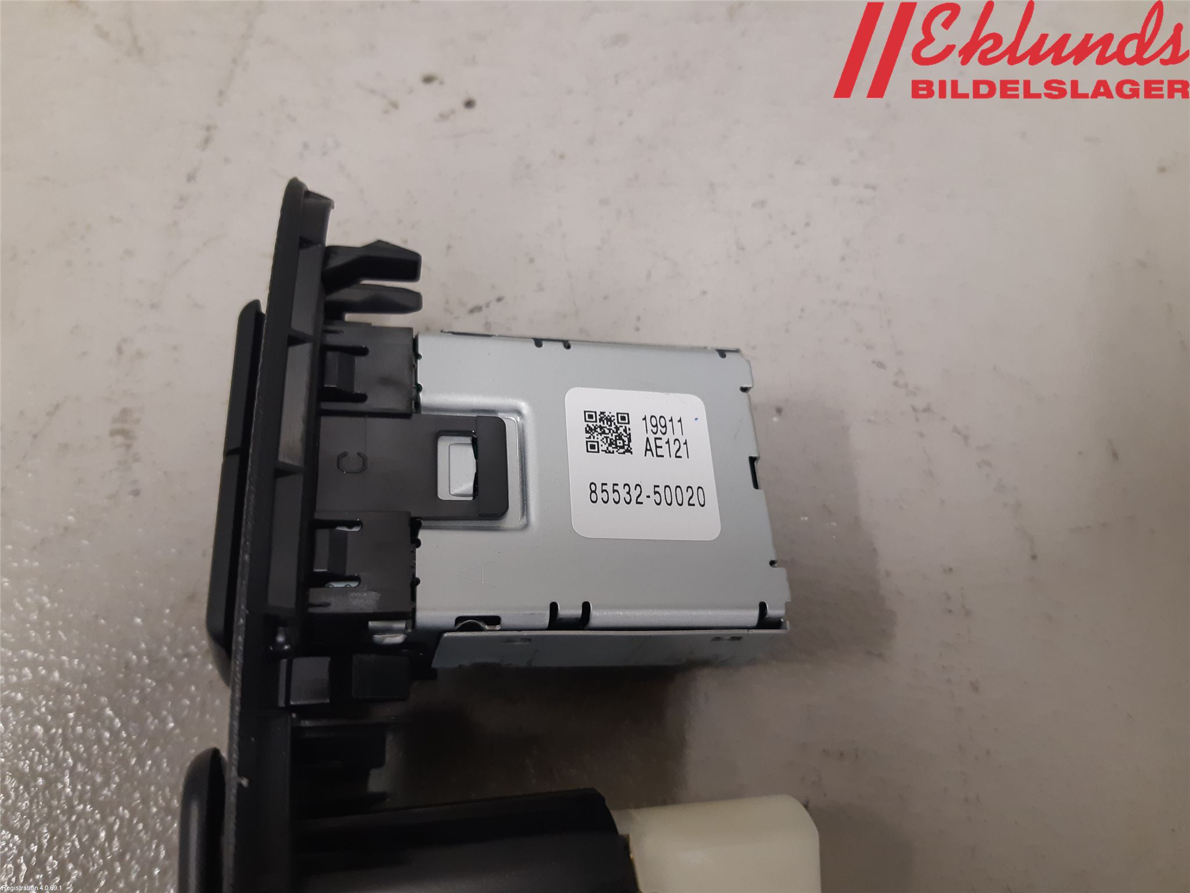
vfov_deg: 53.1
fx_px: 894
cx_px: 595
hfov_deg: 67.3
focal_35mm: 26
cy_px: 446
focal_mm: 3.93
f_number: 1.7
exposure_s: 1/50
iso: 200
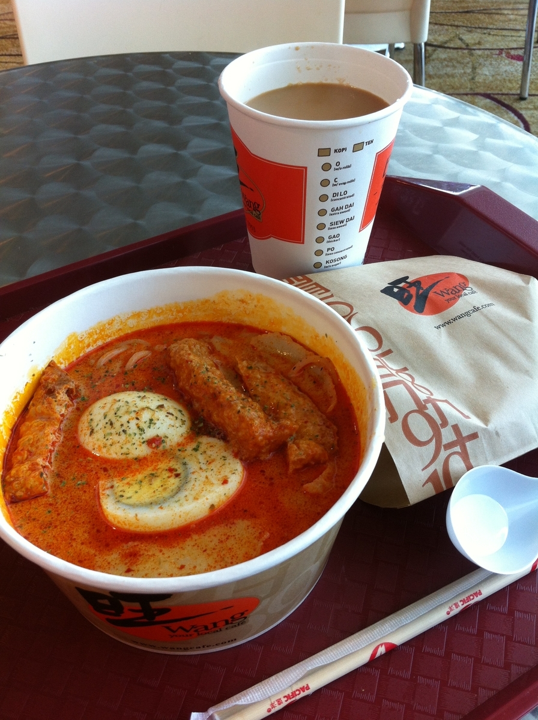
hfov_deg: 40.6
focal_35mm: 35
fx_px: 727
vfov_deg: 52.7
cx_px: 269
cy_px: 360
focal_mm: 3.85
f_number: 2.8
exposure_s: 1/15
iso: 80
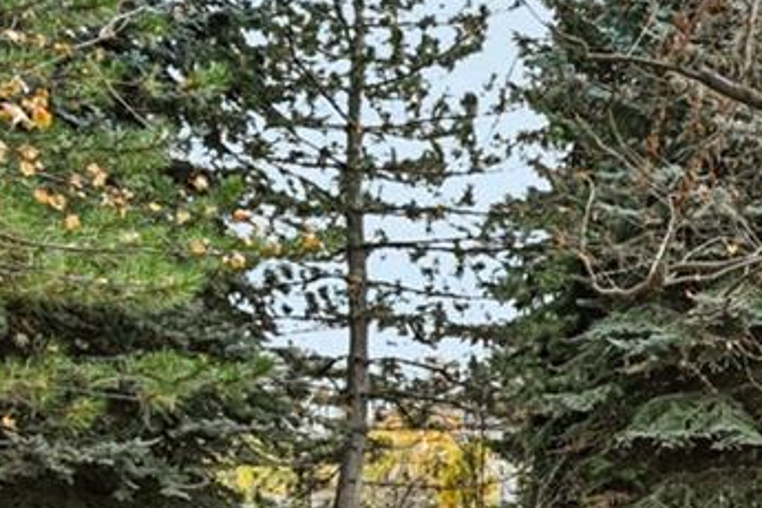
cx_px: 1425
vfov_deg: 20.5
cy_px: 462
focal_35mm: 65
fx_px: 1376
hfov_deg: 20.3
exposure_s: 1/15
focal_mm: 14
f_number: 8
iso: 64
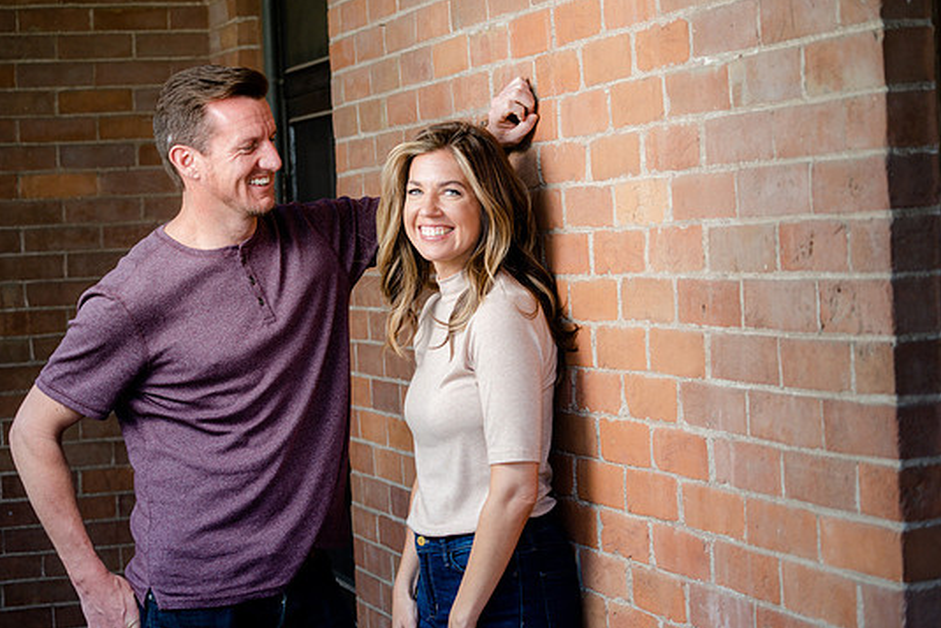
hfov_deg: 26.0
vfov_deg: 17.5
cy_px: 307
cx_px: 494
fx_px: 2039
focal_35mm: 78
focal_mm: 72
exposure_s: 1/250
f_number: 4
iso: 160
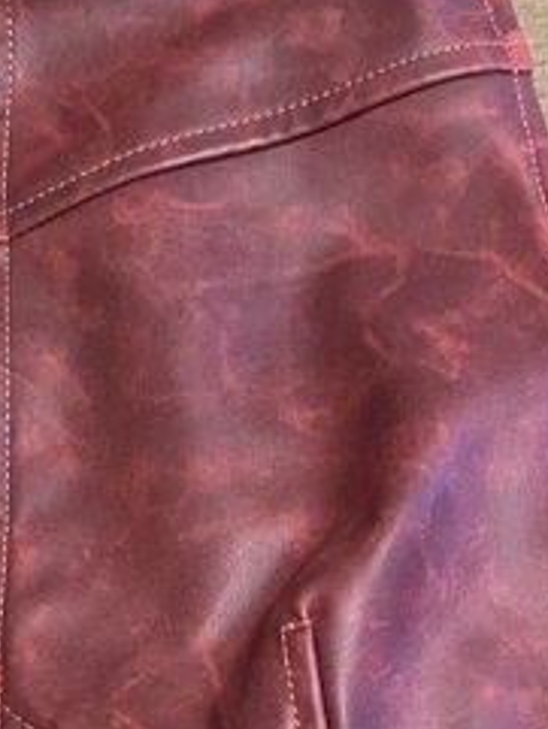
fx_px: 2278
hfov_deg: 13.5
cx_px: 6
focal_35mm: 108
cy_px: 554
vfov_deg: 18.1
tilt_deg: -62.2
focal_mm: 4.2
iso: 400
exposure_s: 1/60
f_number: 1.6
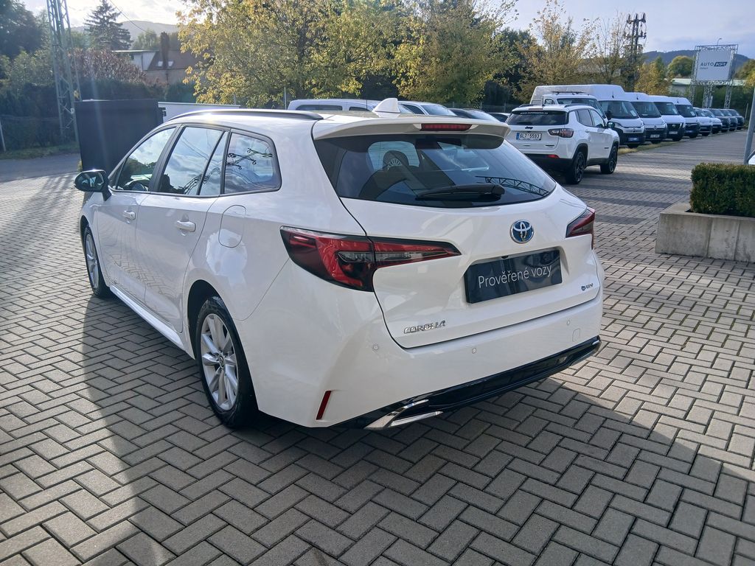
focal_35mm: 26
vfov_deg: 53.1
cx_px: 378
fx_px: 567
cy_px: 283
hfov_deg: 67.3
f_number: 1.8
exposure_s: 1/390
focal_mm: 3.98
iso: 20
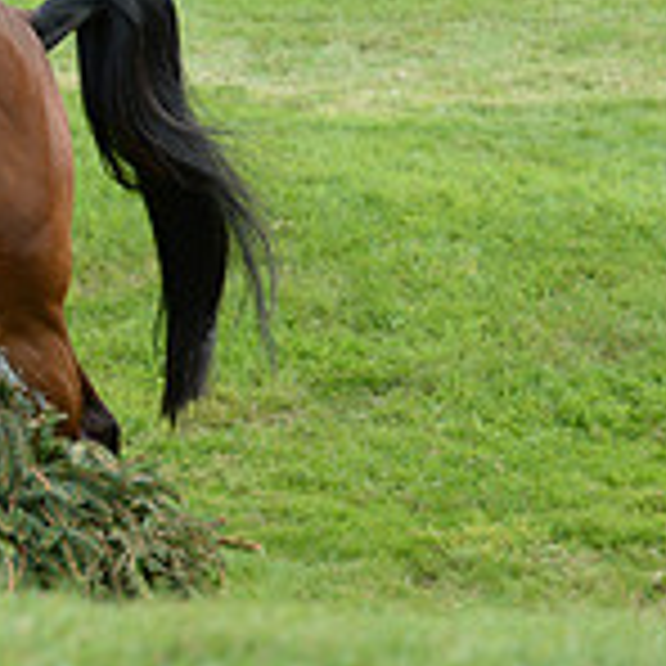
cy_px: -153
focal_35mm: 450
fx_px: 9795
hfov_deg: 3.9
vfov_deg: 3.9
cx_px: -522
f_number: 6.3
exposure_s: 1/1000
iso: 800
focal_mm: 135
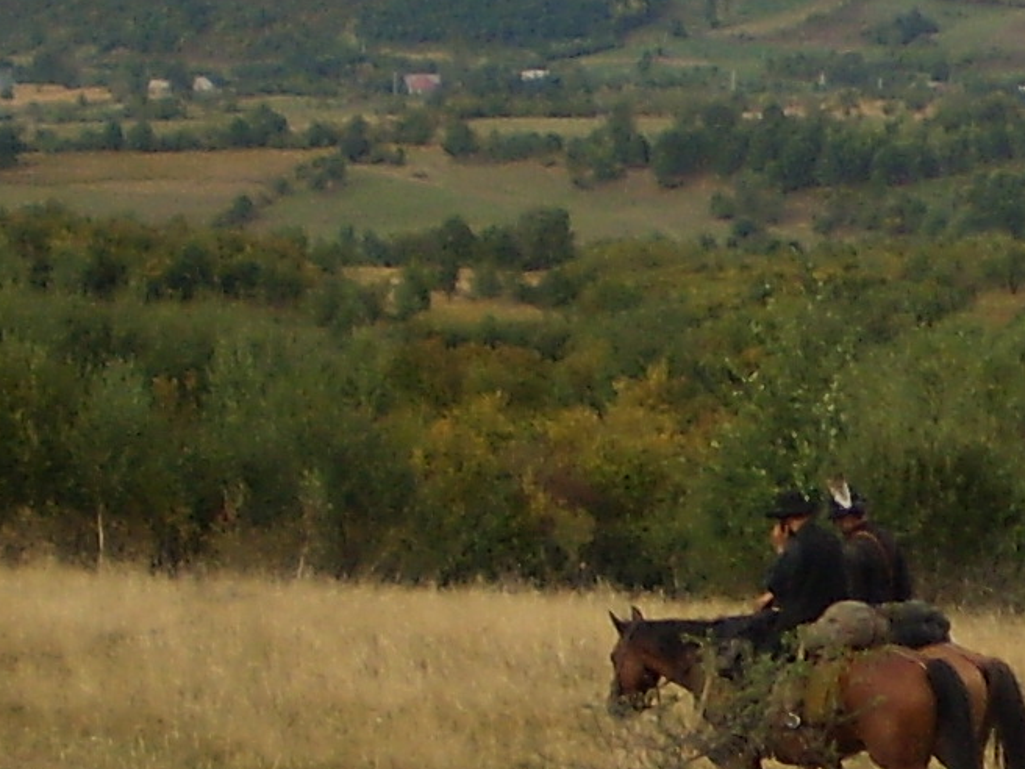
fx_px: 5300
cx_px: 1342
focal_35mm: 179
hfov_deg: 10.8
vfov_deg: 8.3
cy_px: 405
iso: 64
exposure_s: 1/400
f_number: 3.1
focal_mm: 6.3
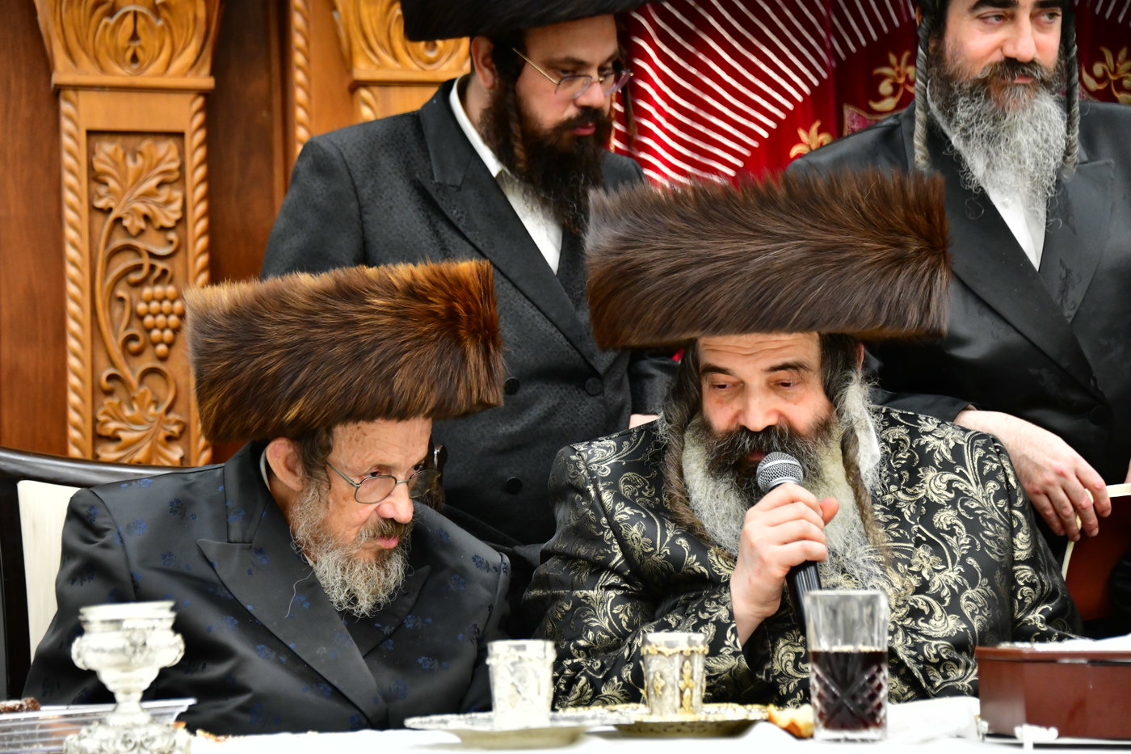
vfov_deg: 11.8
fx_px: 3644
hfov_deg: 17.6
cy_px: 377
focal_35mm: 116
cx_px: 566
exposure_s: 1/200
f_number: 5.6
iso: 2500
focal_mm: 116
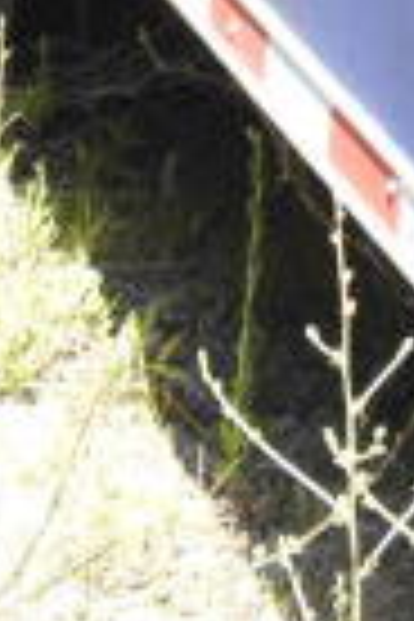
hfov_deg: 7.6
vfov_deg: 9.0
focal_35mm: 179
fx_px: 3088
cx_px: 400
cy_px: -1332
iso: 1600
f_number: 10
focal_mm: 18
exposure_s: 1/400
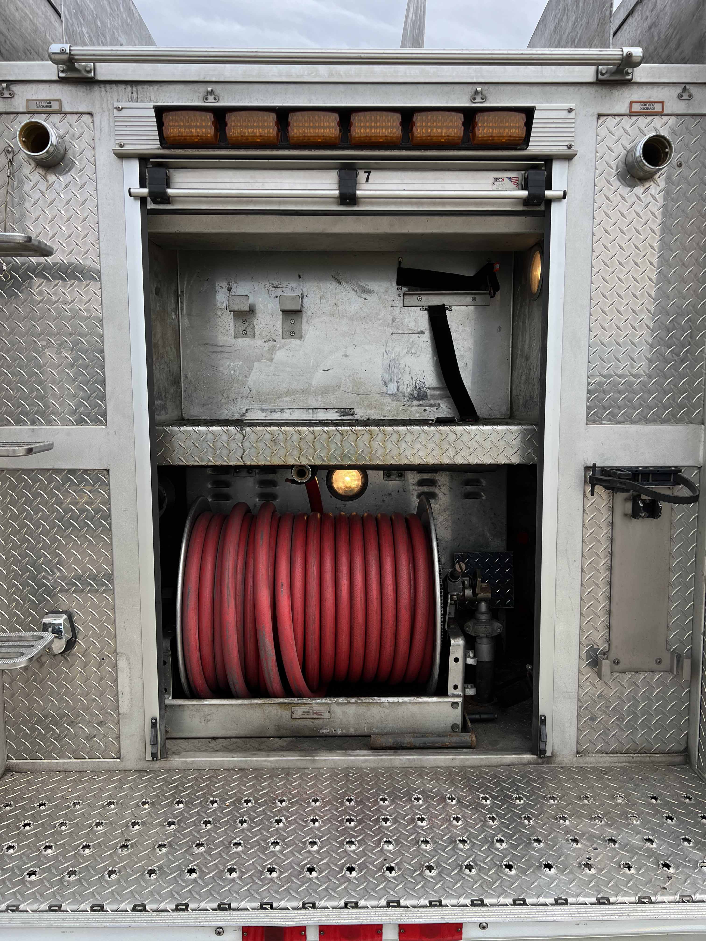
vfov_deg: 67.3
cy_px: 470
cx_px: 353
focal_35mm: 26
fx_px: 707
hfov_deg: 53.1
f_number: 1.5
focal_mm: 5.7
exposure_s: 1/2353
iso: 50
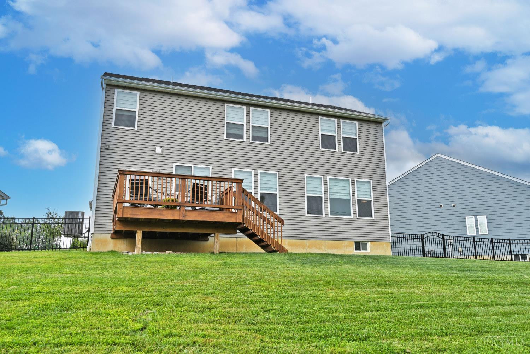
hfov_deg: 64.6
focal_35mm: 28
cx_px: 265
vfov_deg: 45.7
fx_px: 420
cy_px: 177
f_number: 5.6
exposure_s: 1/250
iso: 100
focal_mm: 28.5
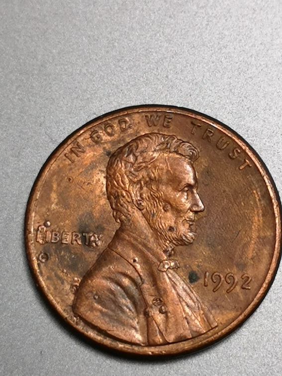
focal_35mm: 134
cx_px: 141
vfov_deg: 14.7
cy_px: 188
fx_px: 1456
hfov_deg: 11.1
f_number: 1.8
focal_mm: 5.58
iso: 100
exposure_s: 1/50
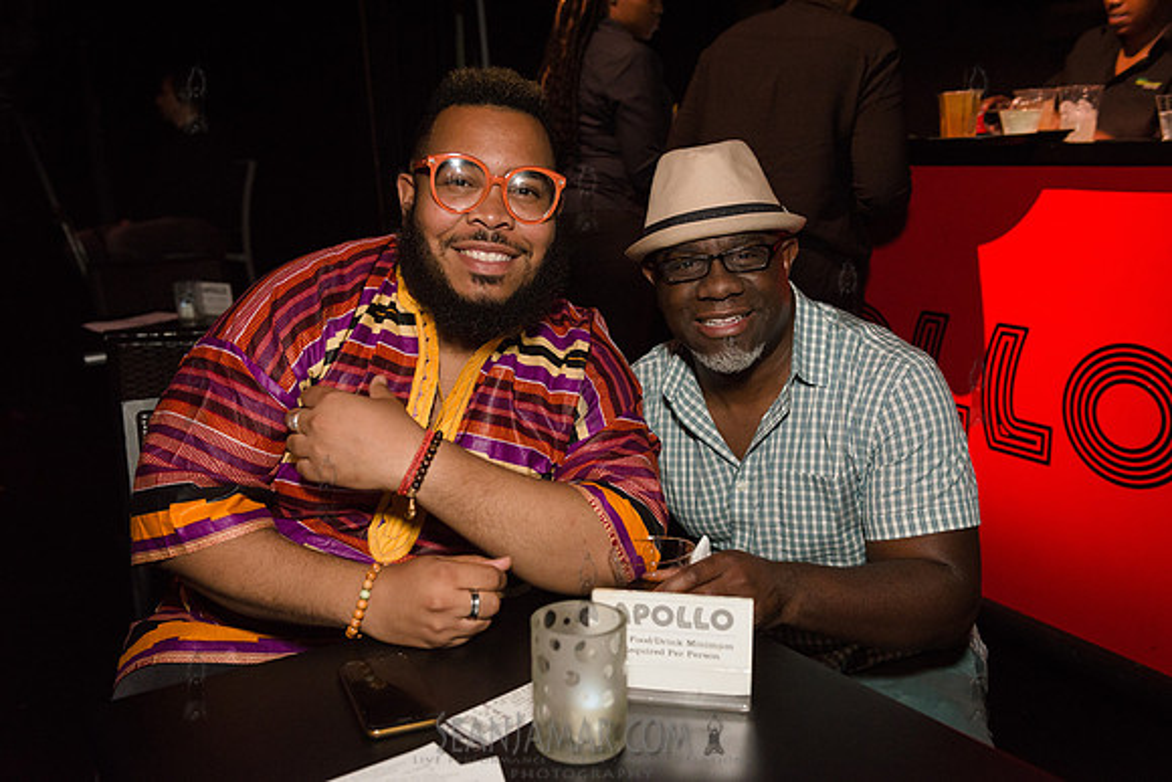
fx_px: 1042
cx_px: 586
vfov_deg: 41.1
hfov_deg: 58.7
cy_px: 391
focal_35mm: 32
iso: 2500
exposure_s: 1/400
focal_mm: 32
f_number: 4
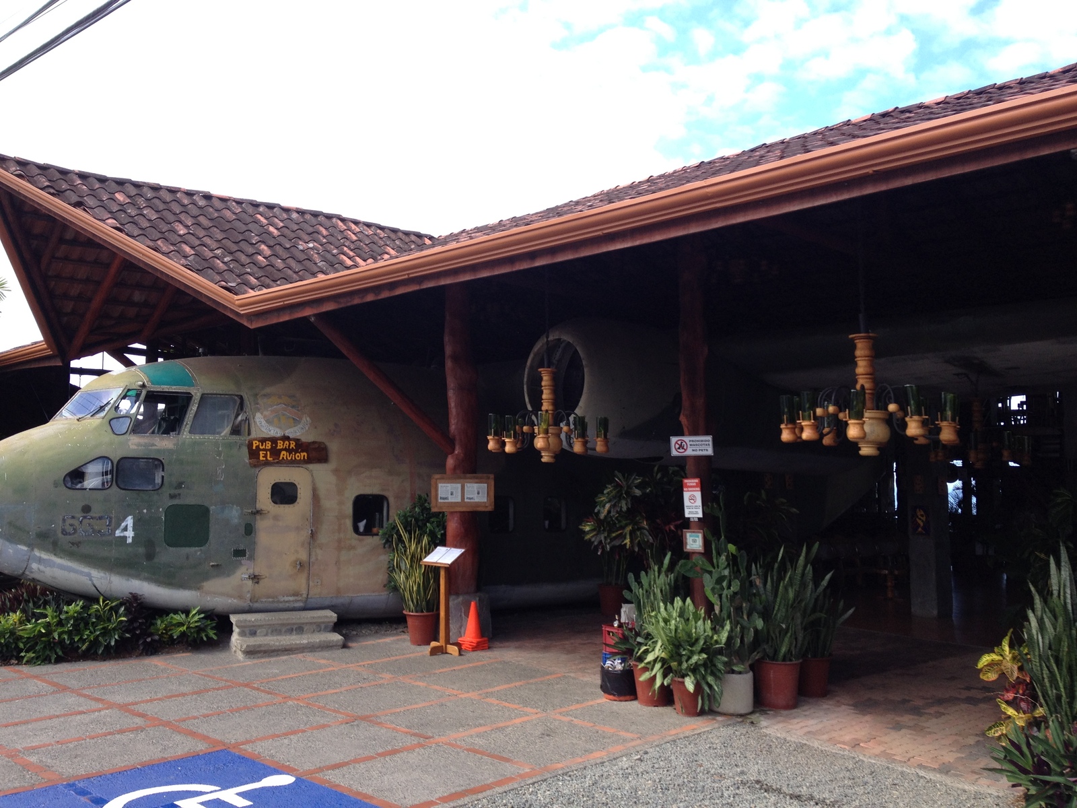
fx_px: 1089
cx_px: 538
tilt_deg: -0.6
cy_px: 404
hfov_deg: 52.6
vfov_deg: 40.7
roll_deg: +0.0
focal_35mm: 35
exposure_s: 1/502
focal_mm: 4.28
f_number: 2.4
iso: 50
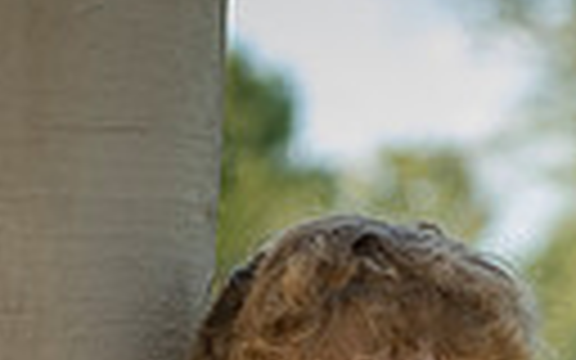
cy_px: 882
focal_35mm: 286
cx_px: 418
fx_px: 4490
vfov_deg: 4.5
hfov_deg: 7.3
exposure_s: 1/640
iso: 800
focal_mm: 80
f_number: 5
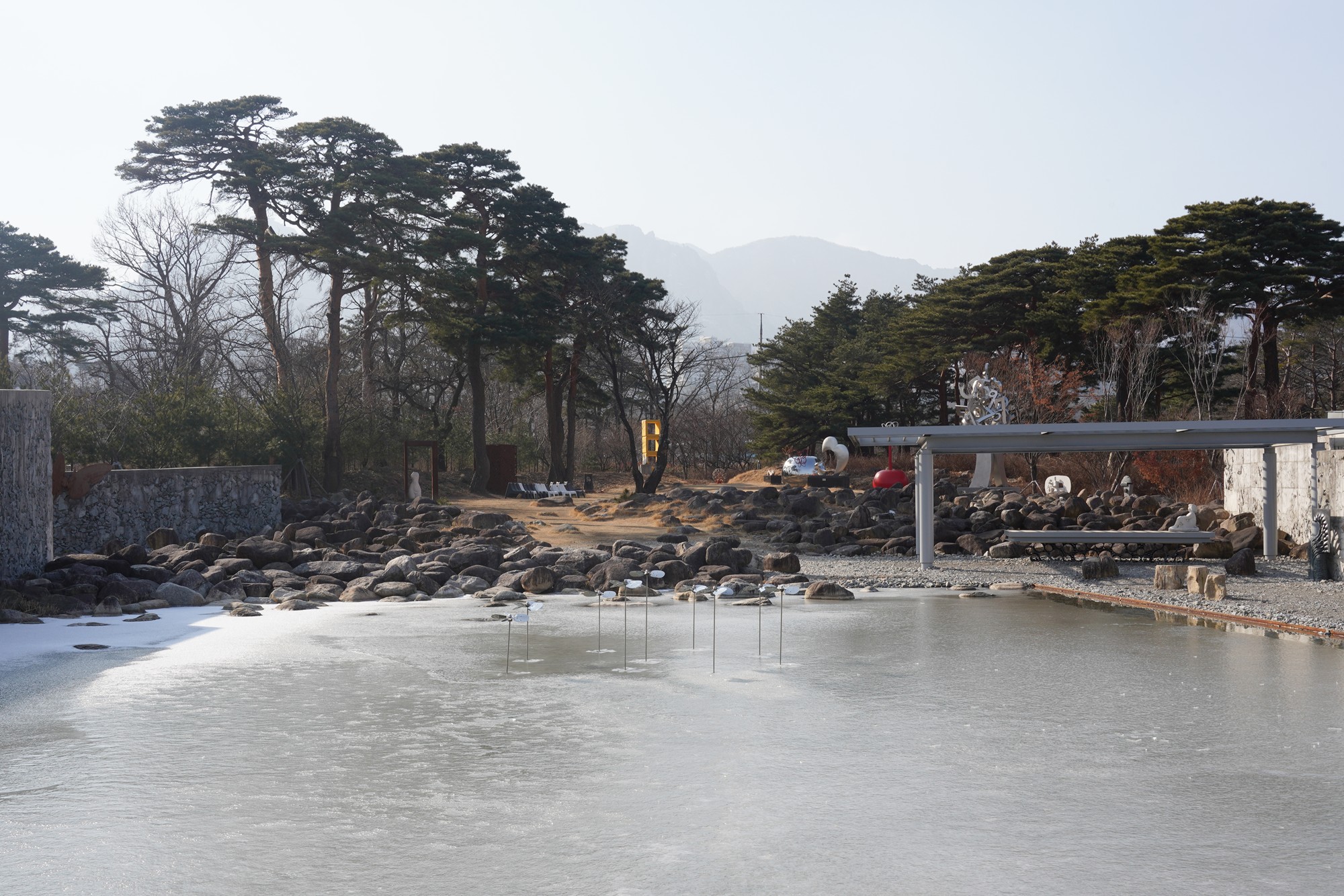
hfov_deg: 49.5
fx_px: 1456
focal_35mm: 39
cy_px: 448
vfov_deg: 34.2
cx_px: 672
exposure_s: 1/100
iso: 200
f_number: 18
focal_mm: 39
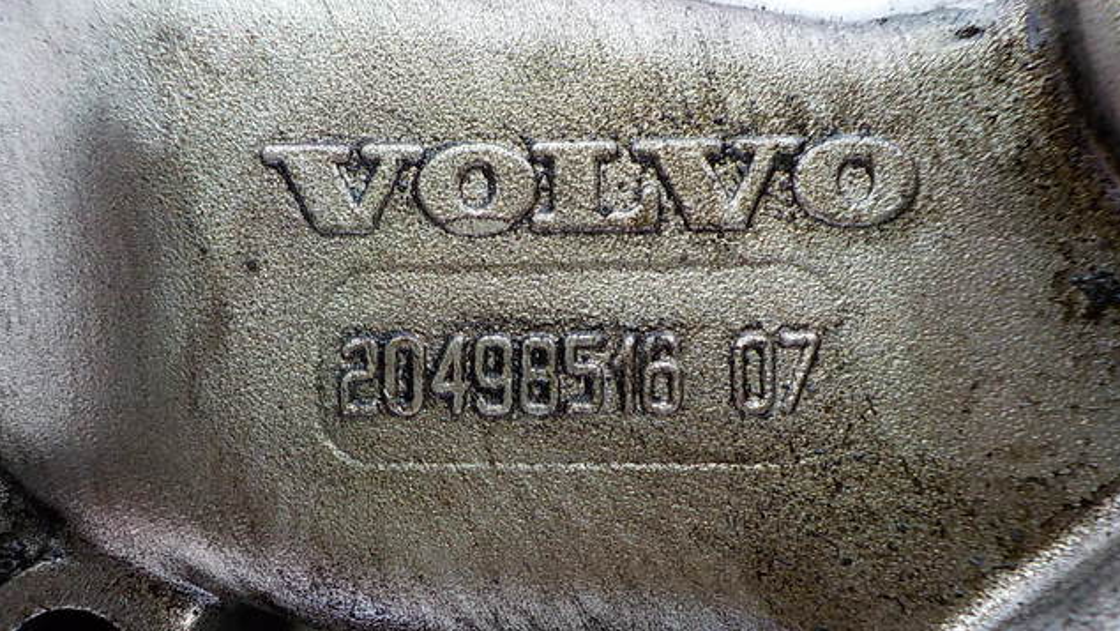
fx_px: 980
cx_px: 560
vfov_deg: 35.6
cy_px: 350
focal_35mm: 33
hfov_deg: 59.5
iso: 220
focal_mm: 4.1
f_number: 3.3
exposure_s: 1/30
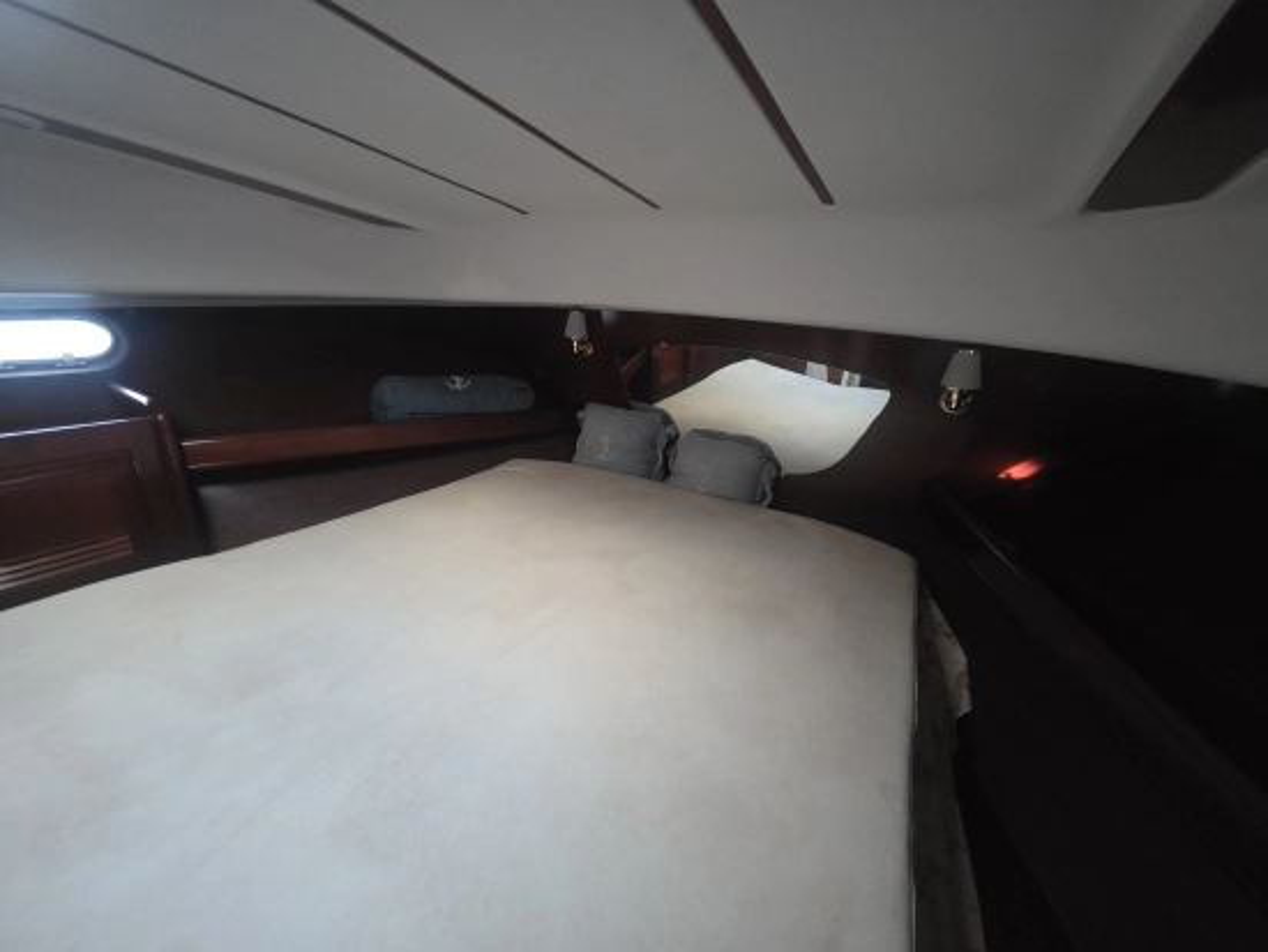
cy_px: 476
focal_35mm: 13
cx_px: 634
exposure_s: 1/50
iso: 800
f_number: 1.9
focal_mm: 2.2
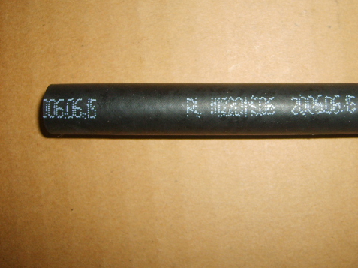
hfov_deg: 40.0
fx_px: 486
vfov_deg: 30.8
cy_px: 117
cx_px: 237
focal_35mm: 47
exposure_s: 1/30
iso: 100
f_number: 2.8
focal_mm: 5.8
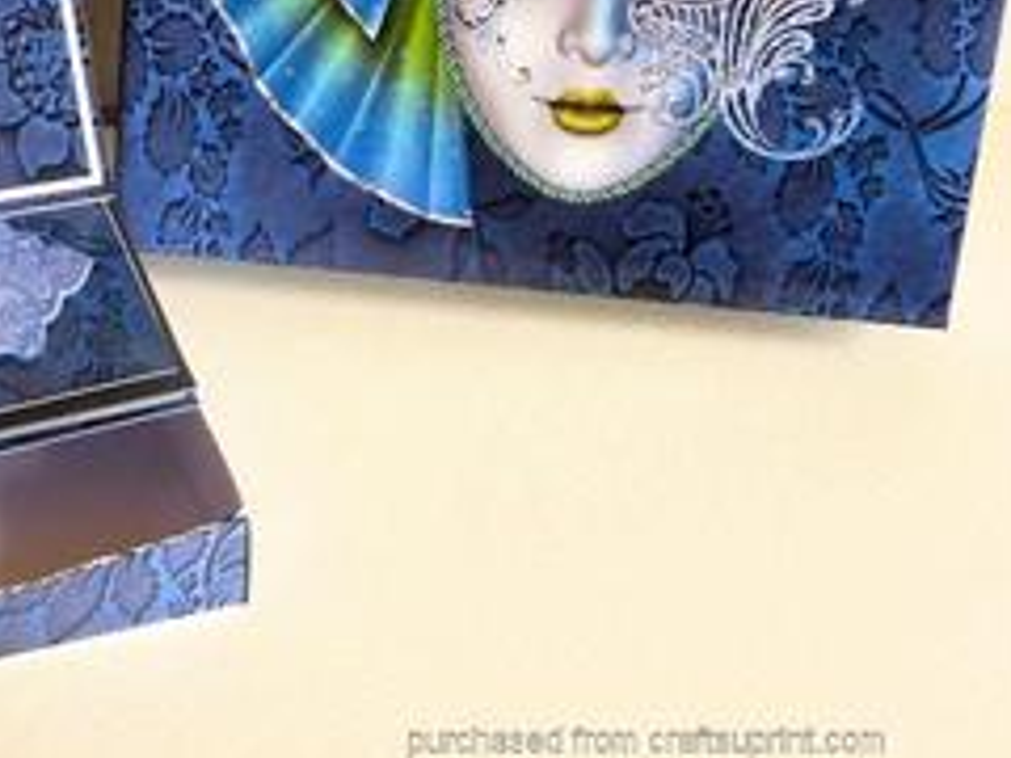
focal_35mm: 60
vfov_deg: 23.9
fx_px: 1752
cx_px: 164
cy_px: 101
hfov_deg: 31.1
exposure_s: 1/15
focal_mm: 5.3
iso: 400
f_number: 3.5
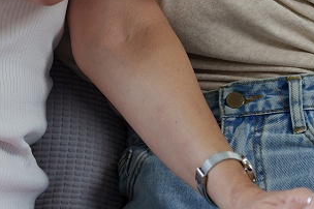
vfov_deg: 4.1
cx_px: 19
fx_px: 2927
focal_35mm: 336
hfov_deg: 6.1
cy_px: -147
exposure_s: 1/200
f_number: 2
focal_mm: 85
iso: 200
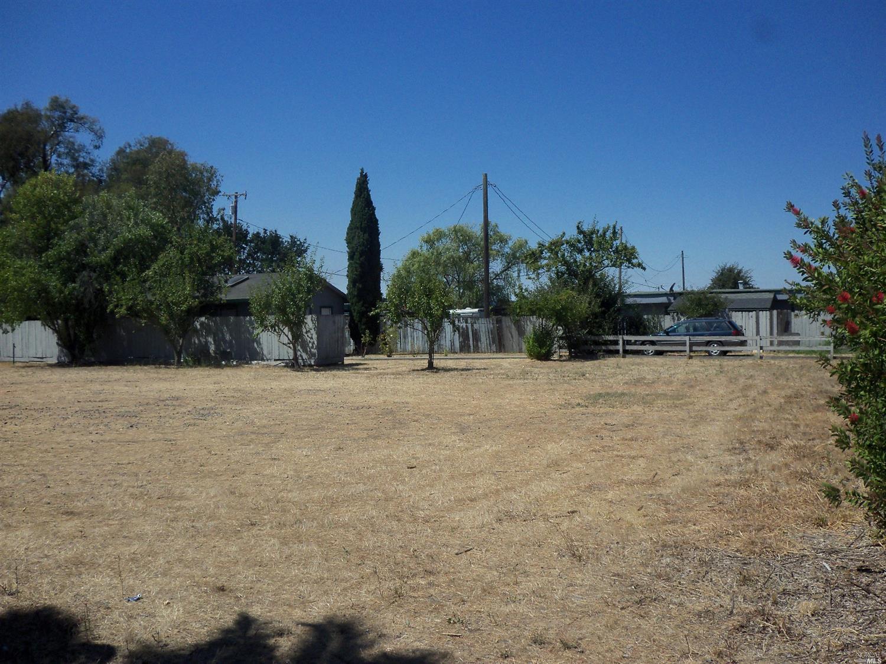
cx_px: 443
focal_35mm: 34
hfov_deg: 54.0
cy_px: 332
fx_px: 870
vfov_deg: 41.8
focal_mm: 5.7
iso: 80
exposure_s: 1/320
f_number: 8.8
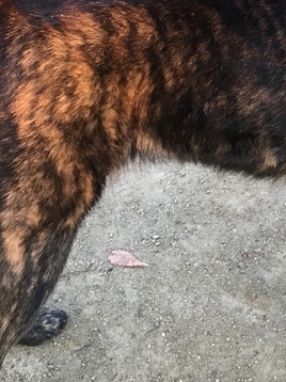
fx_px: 915
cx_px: 319
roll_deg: -0.4
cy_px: -59
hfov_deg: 17.1
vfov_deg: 22.0
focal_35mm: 83
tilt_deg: -23.4
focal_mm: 4.15
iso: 32
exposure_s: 1/30
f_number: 2.2
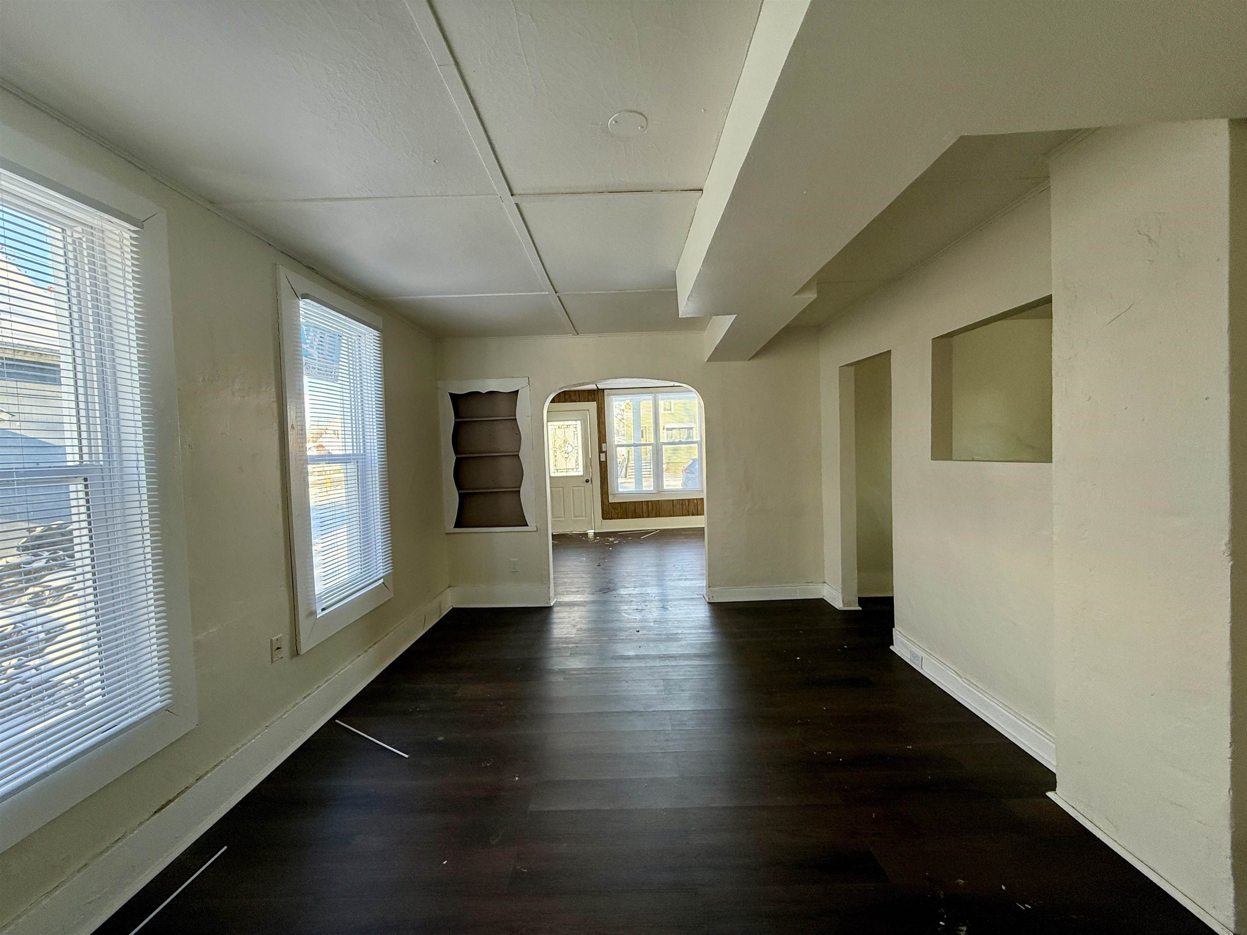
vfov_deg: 85.7
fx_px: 504
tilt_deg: -1.2
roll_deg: +2.0
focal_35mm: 14
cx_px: 624
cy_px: 468
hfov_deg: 102.1
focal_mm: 2.22
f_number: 2.2
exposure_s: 1/99
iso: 160
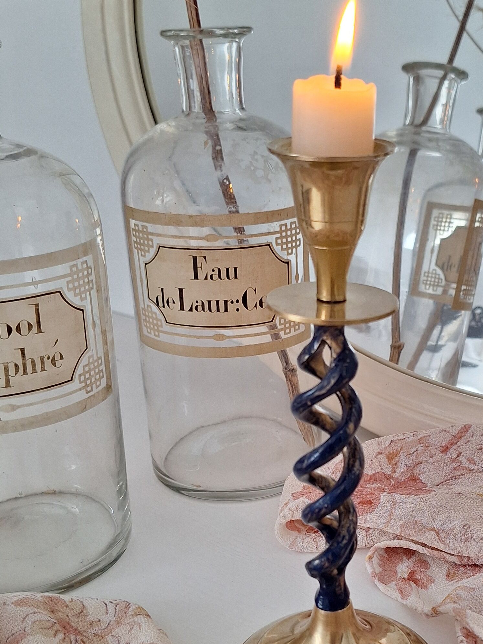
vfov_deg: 40.2
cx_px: 349
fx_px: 875
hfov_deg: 30.5
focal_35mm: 47
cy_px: 395
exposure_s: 1/100
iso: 80
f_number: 1.8
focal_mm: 5.54
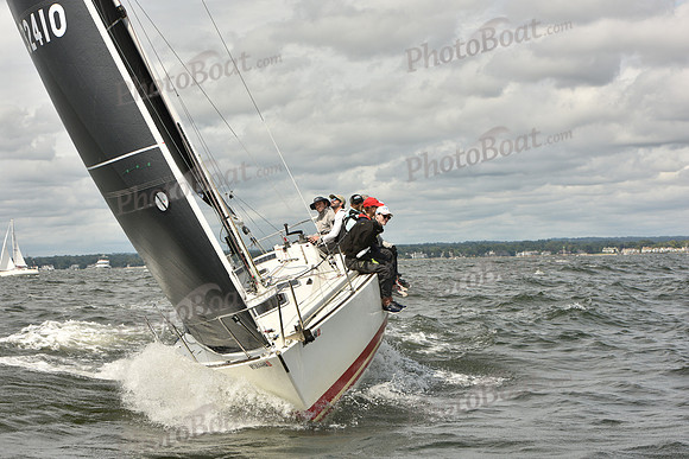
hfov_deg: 22.6
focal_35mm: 90
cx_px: 344
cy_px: 230
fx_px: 1723
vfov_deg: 15.2
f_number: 10
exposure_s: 1/800
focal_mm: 90
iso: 250
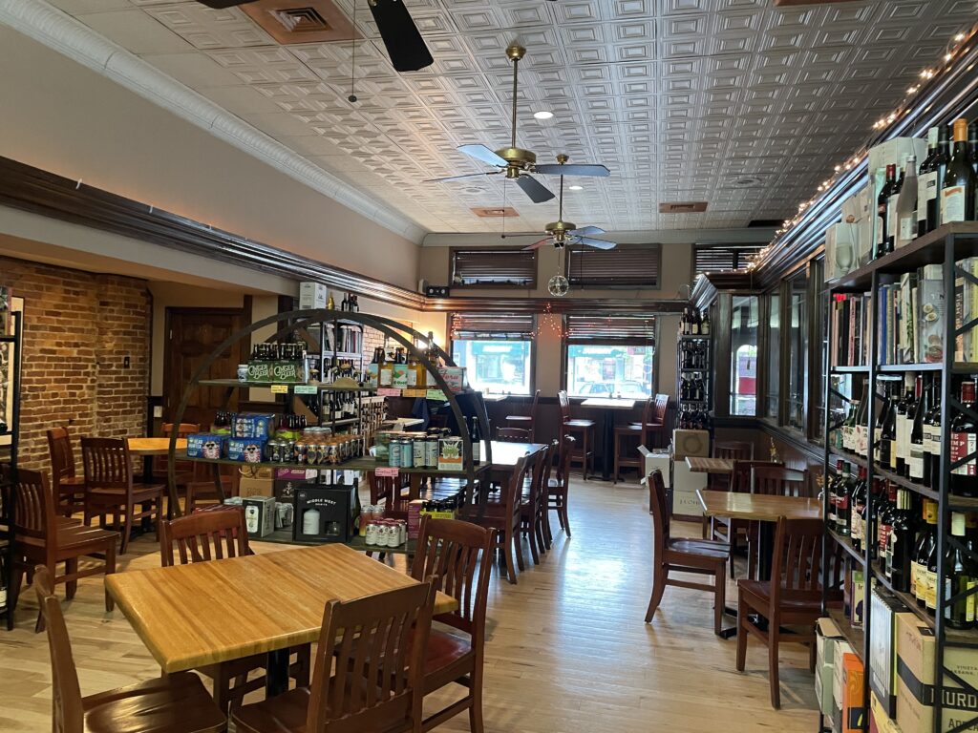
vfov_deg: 53.1
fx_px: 735
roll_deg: -1.6
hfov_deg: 67.3
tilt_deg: +1.4
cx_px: 489
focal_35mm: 26
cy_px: 366
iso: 400
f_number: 1.6
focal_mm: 4.2
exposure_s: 1/40
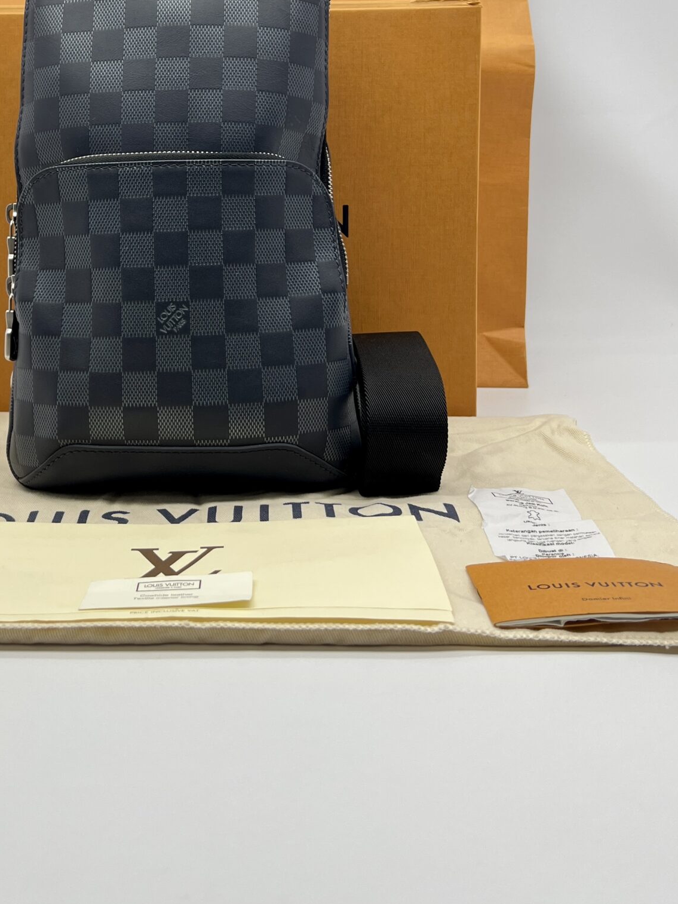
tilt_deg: -3.1
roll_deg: +0.9
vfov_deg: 41.6
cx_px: 200
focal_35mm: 44
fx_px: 1149
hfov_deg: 32.5
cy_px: 223
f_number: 1.5
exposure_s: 1/105
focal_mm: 5.7
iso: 32
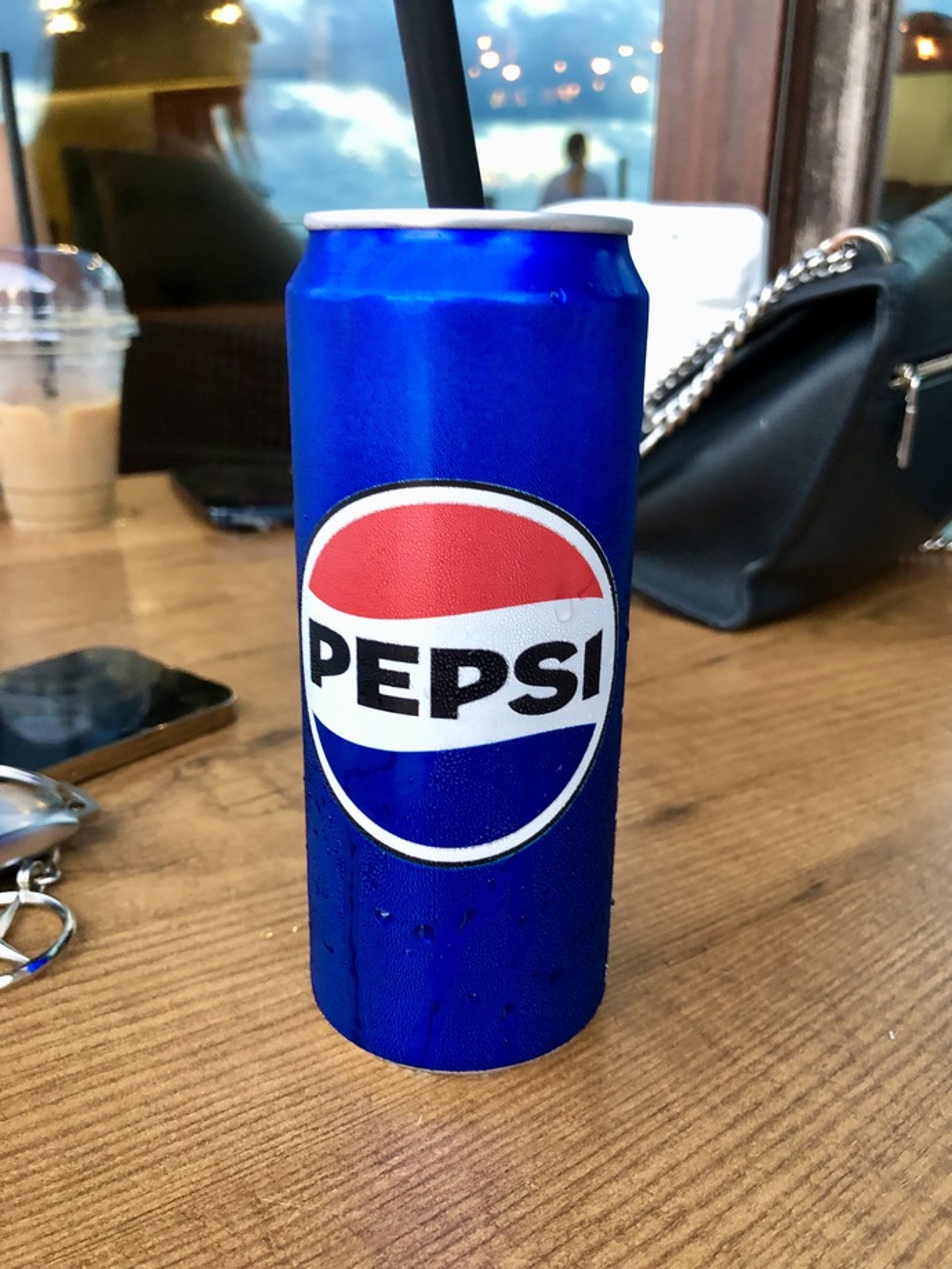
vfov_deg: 63.4
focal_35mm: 28
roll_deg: -1.5
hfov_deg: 49.7
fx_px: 1027
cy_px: 634
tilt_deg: -19.6
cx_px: 476
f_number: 1.8
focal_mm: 3.99
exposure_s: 1/11
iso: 100
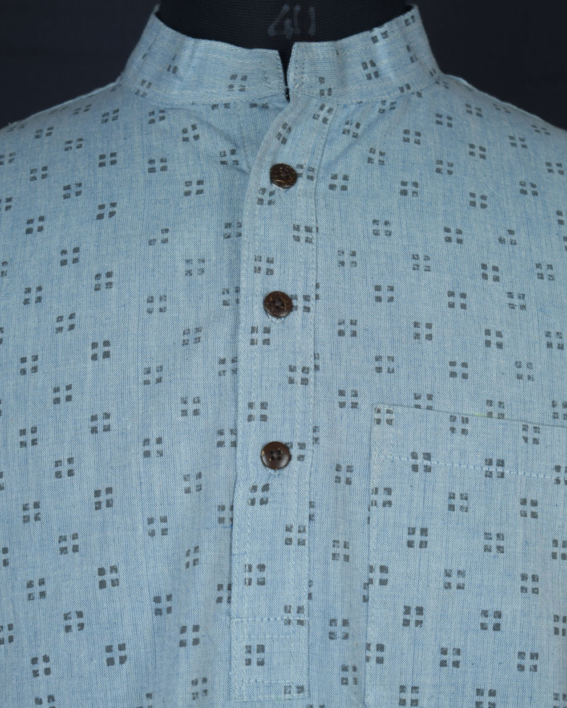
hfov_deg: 22.5
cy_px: 379
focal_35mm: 68
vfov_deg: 27.9
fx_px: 1426
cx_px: 283
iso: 100
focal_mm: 40
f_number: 4.8
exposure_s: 1/30
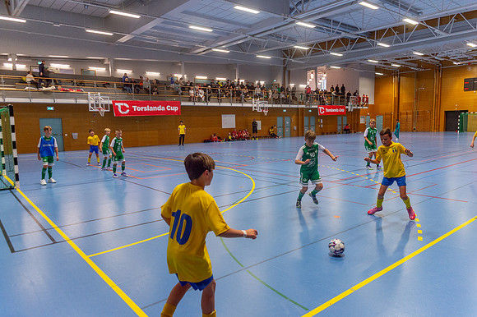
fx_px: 329
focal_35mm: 25
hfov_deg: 71.9
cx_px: 238
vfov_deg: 51.5
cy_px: 158
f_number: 3.5
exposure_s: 1/400
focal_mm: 24
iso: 1250
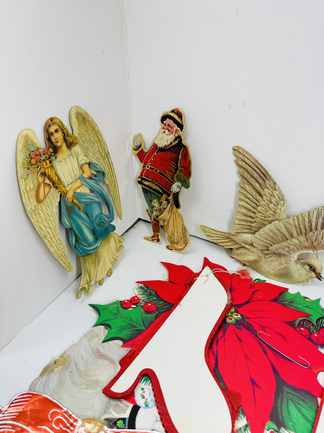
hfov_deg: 56.8
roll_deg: -0.1
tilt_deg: -32.7
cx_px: 162
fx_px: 300
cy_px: 216
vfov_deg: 71.6
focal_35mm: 24
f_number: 1.78
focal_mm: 6.86
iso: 80
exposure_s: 1/843
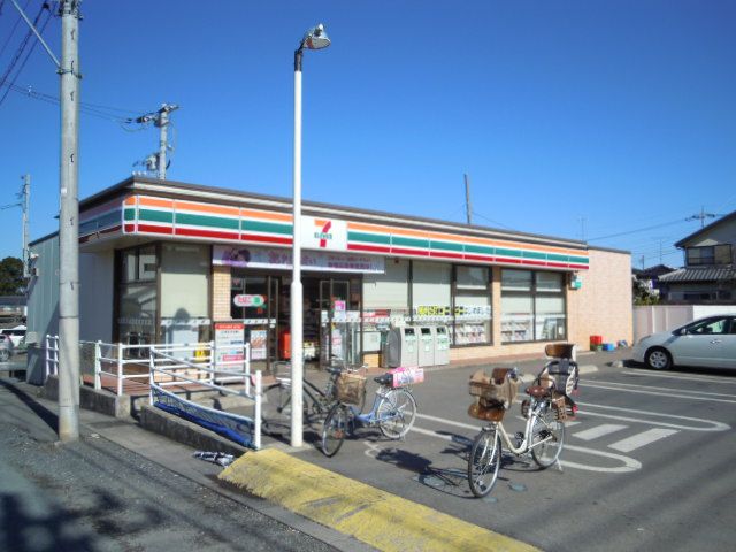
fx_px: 595
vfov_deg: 49.7
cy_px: 276
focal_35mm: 28
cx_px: 368
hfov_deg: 63.4
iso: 100
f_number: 7.6
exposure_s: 1/250
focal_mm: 5
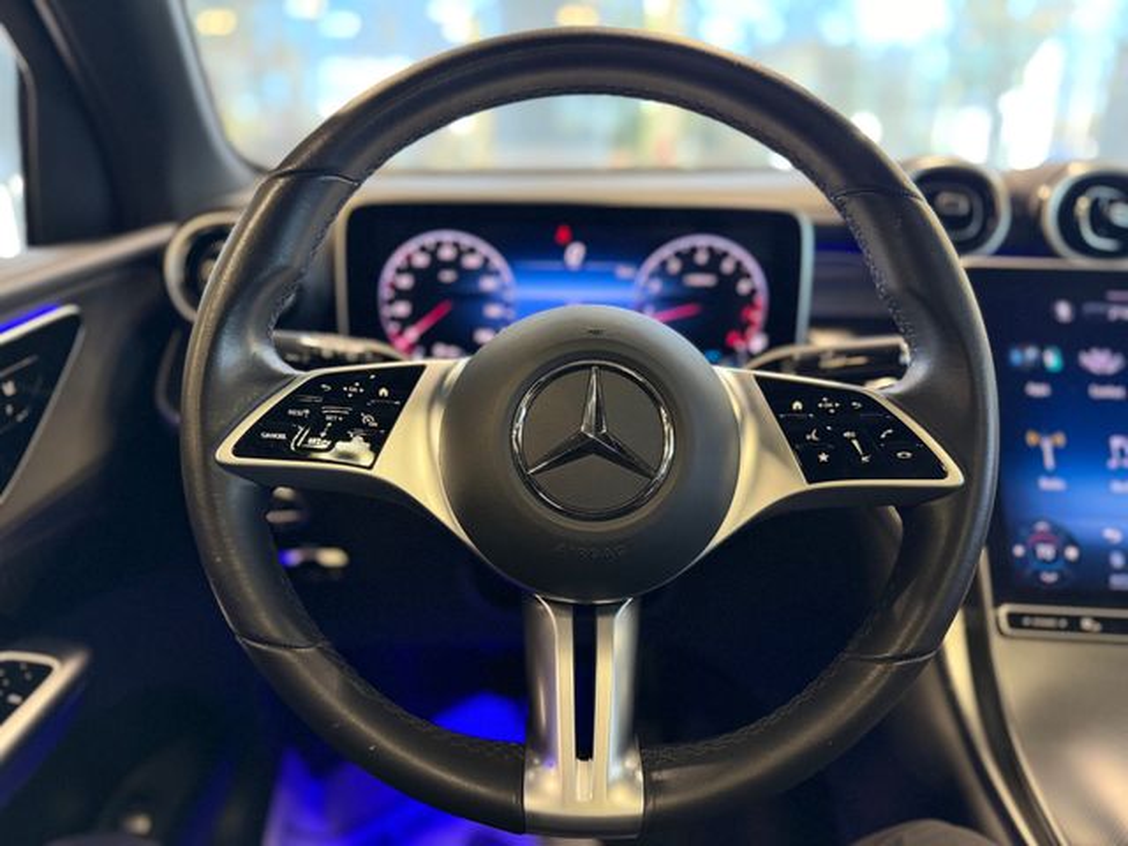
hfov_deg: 71.6
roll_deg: -0.9
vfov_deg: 56.8
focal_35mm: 24
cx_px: 564
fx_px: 782
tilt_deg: -19.4
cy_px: 423
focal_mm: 6.76
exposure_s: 1/60
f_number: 1.78
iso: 640
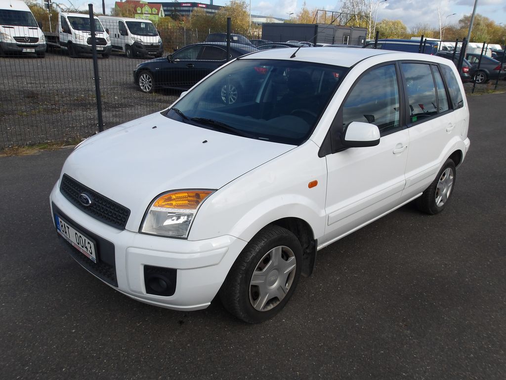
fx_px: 395
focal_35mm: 27
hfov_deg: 65.3
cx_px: 253
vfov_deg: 51.4
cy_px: 190
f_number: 10.4
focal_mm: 4.9
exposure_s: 1/102
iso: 100
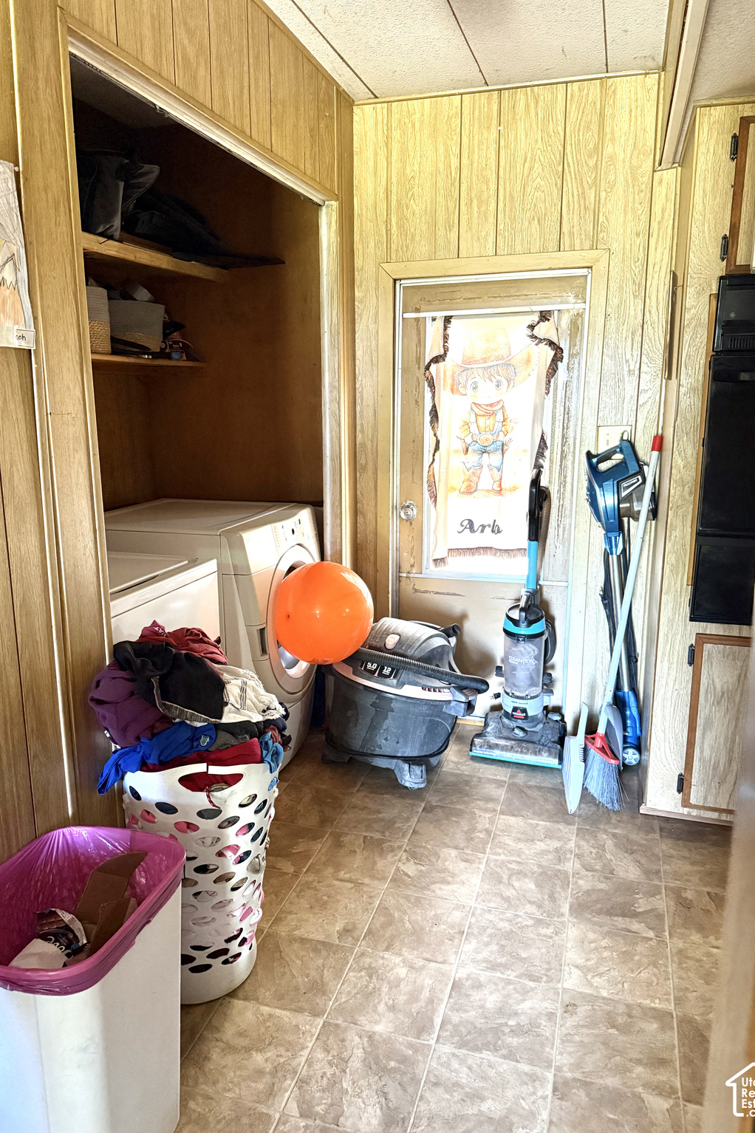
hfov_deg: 51.3
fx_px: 787
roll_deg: +0.6
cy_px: 566
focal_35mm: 25
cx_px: 369
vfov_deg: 71.5
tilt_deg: -11.3
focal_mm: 6.76
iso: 800
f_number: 1.78
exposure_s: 1/60
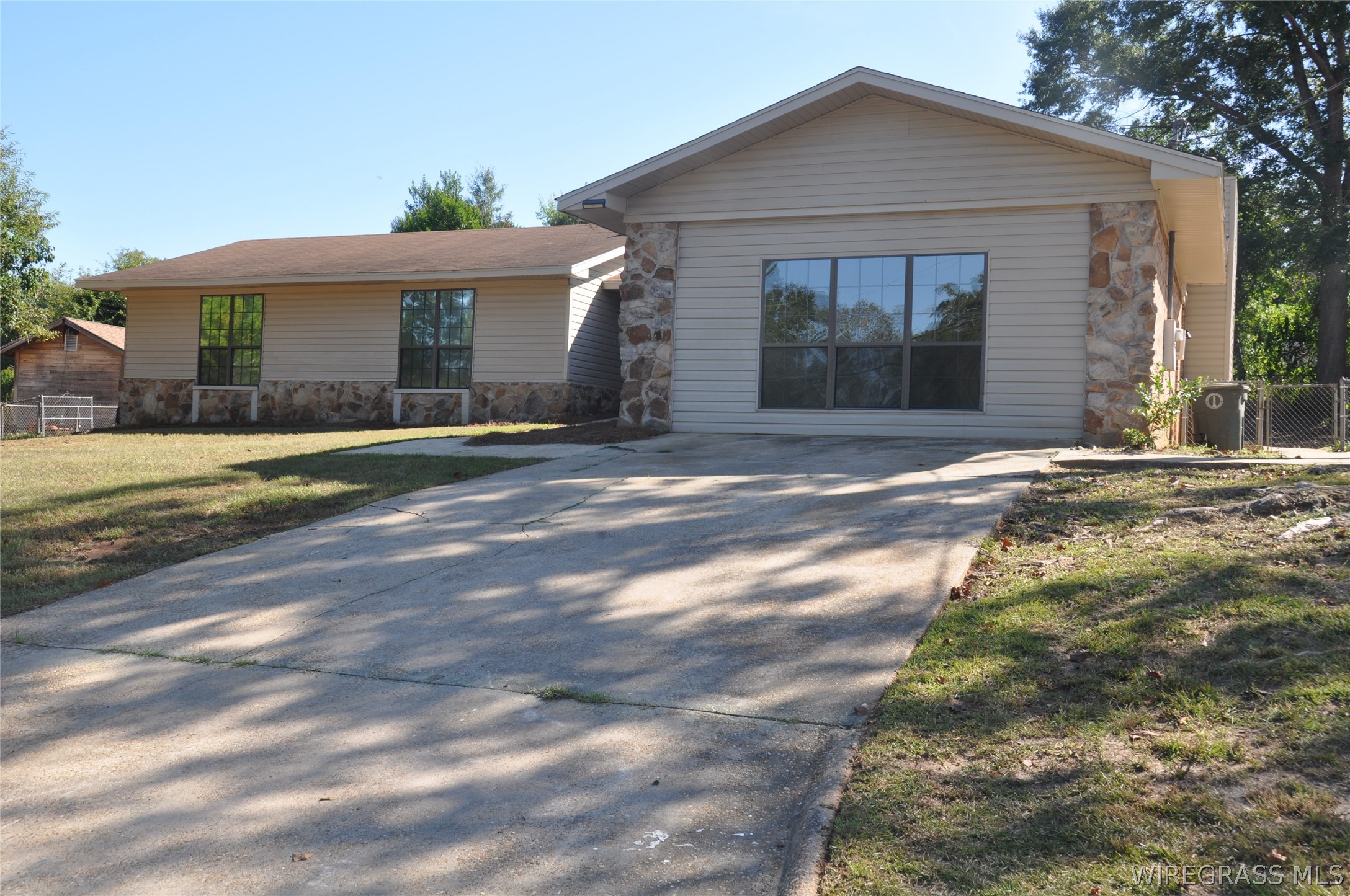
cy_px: 448
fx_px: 1348
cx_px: 675
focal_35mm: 36
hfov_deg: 53.2
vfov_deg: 36.8
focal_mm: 24
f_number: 10
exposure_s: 1/100
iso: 200
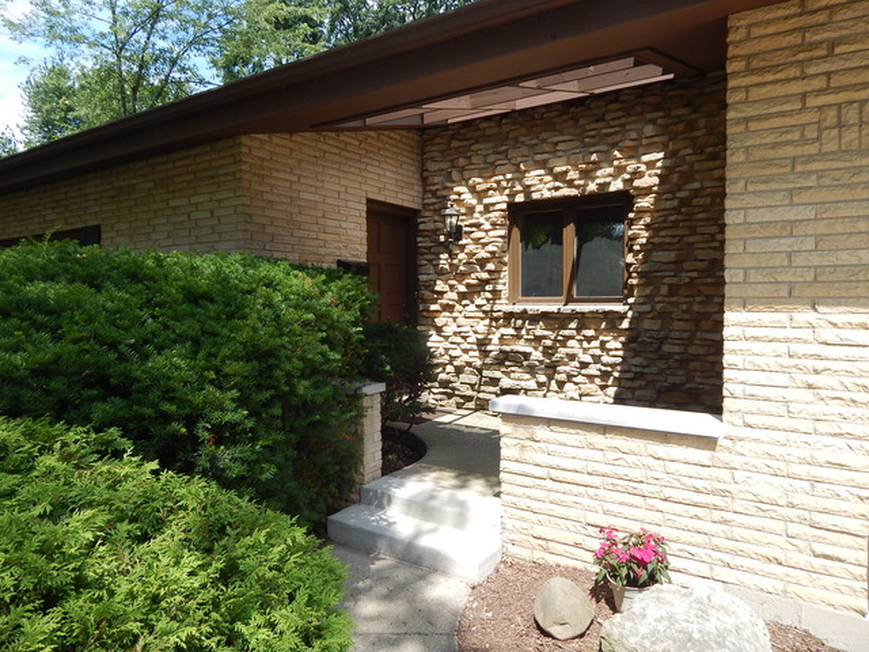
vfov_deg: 61.1
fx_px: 552
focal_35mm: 22
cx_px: 434
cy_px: 326
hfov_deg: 76.4
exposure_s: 1/800
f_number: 3
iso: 125
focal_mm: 4
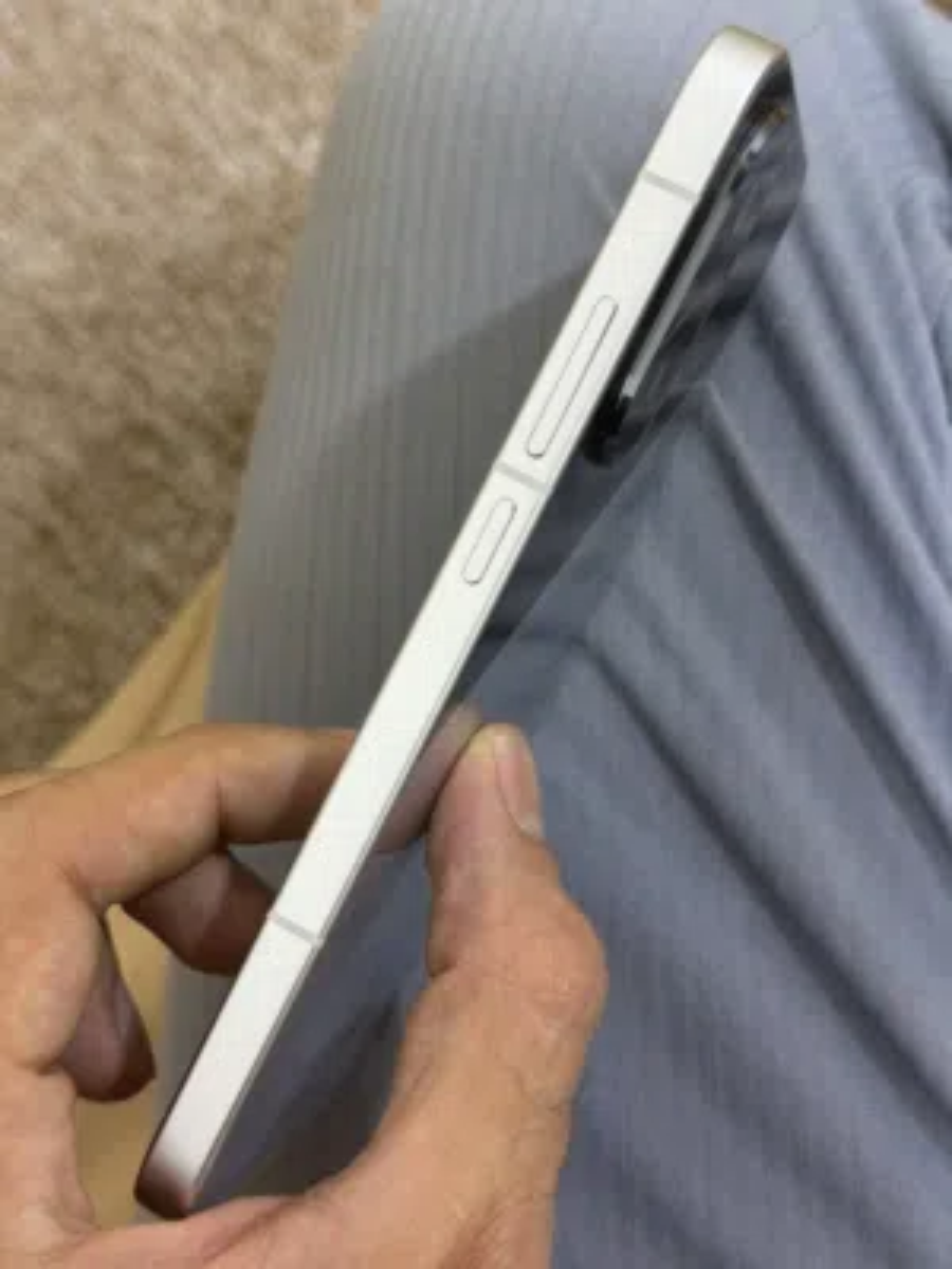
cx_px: 476
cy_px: 634
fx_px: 1760
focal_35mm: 48
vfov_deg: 39.7
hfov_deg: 30.3
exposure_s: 1/50
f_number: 1.78
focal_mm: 6.76
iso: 80
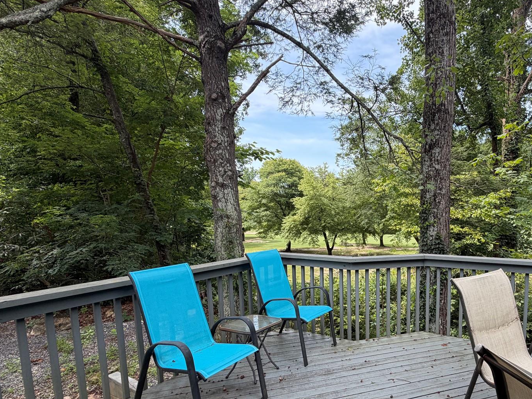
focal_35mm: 21
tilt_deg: -8.3
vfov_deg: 62.7
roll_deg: +0.4
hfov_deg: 75.9
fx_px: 323
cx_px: 365
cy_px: 245
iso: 50
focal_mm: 2.22
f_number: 2.2
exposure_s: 1/376
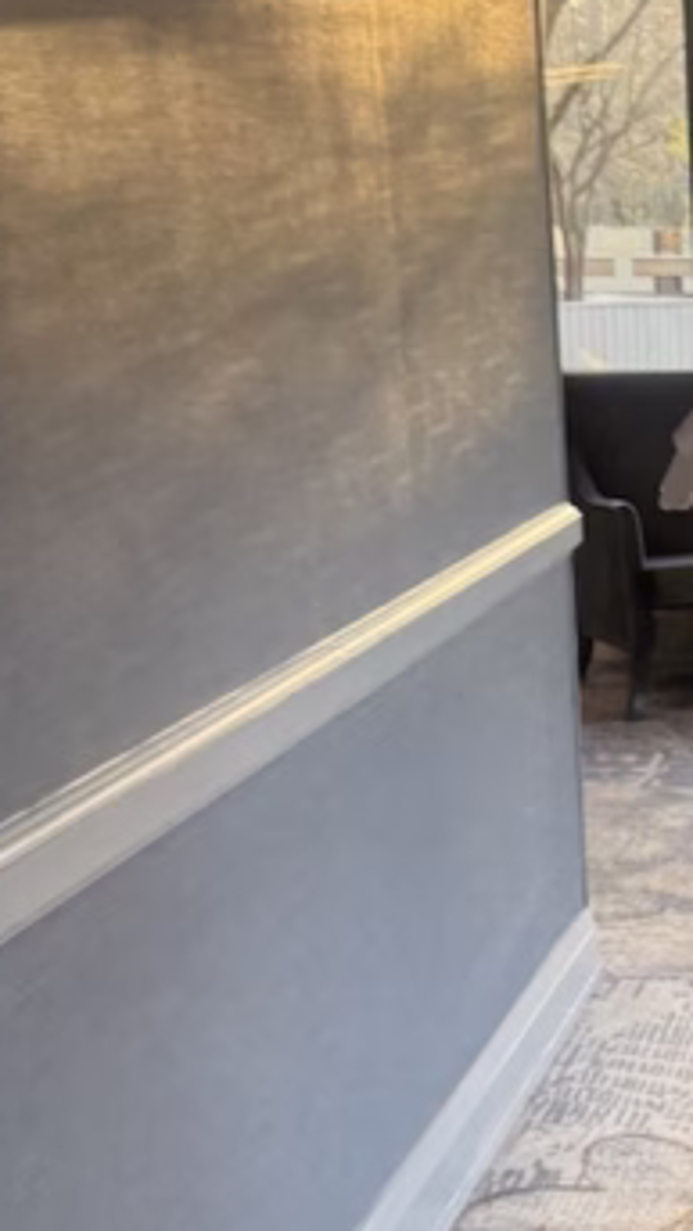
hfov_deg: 14.8
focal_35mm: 78
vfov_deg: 26.9
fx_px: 2547
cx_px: 923
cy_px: 865
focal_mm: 6.76
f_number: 1.78
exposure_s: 1/120
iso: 200
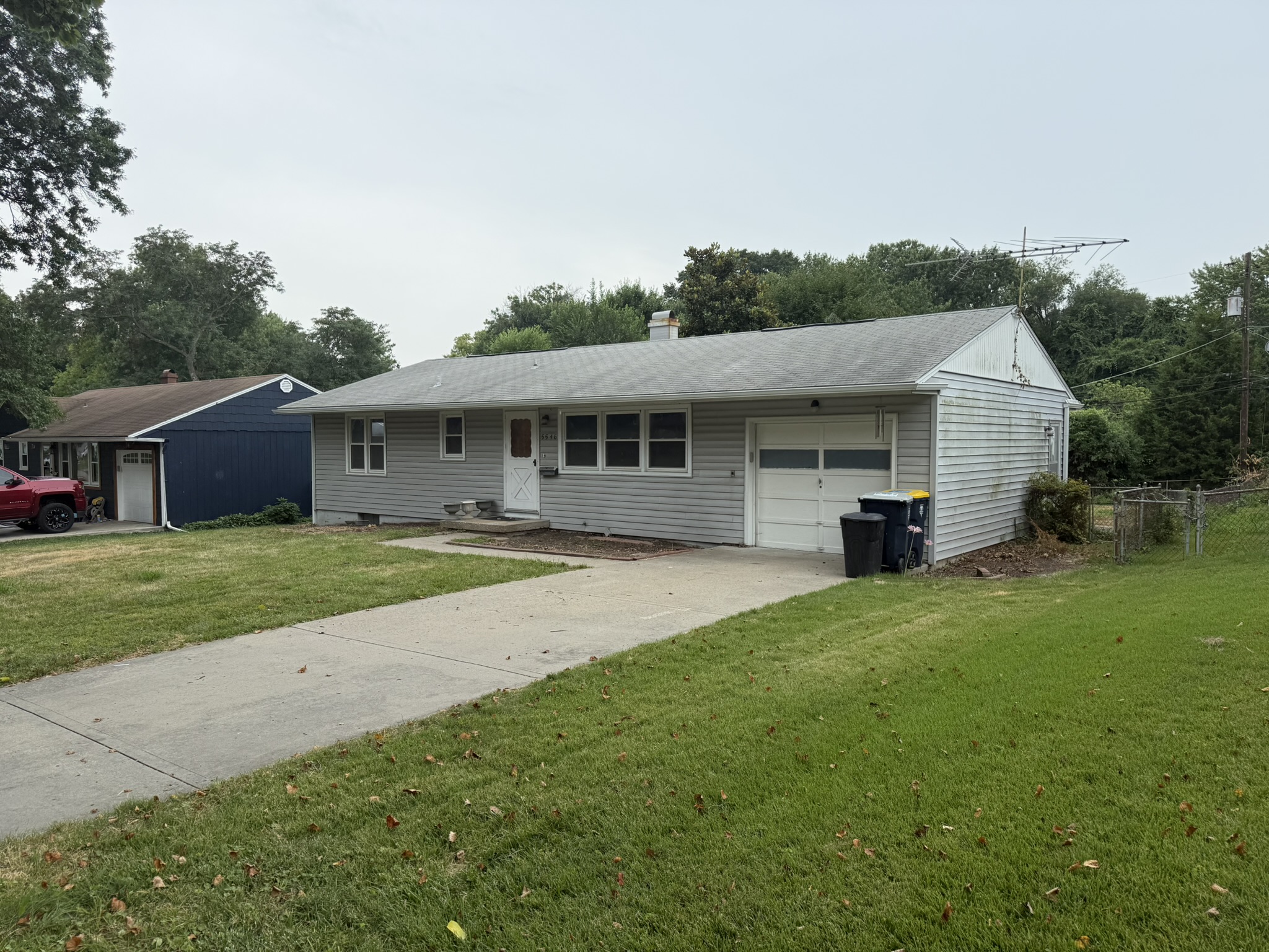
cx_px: 634
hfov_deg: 71.6
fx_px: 880
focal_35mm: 24
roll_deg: +0.6
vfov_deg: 56.8
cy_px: 476
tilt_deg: -2.2
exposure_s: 1/1250
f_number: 1.78
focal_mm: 6.76
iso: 80
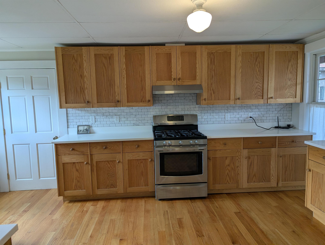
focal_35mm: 24
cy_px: 122
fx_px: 226
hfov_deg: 71.5
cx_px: 162
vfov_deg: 56.9
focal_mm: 6.81
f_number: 1.85
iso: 49
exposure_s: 1/120
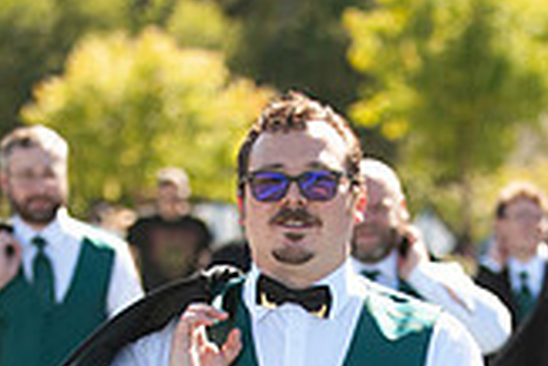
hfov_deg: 7.2
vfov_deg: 4.8
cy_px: 547
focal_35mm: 284
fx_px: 4327
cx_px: 343
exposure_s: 1/8000
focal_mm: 80
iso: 2000
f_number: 2.8
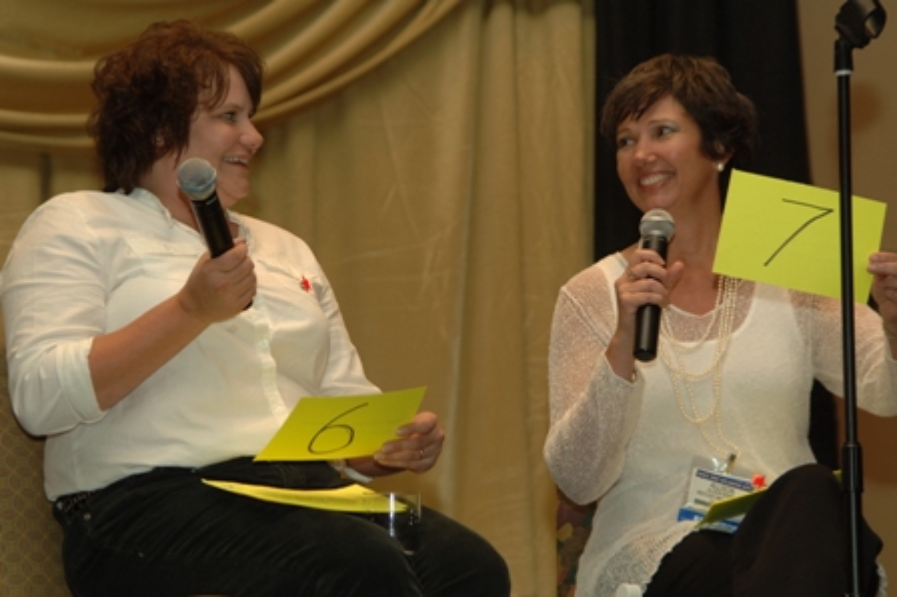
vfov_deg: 10.7
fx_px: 3174
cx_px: 448
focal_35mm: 128
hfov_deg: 16.1
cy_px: 298
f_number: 4
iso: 400
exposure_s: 1/60
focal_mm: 85
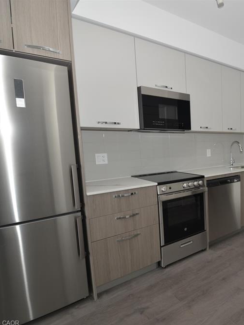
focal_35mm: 22
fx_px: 207
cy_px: 163
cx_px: 217
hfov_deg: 53.8
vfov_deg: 76.4
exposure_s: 1/60
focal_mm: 10
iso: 200
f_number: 5
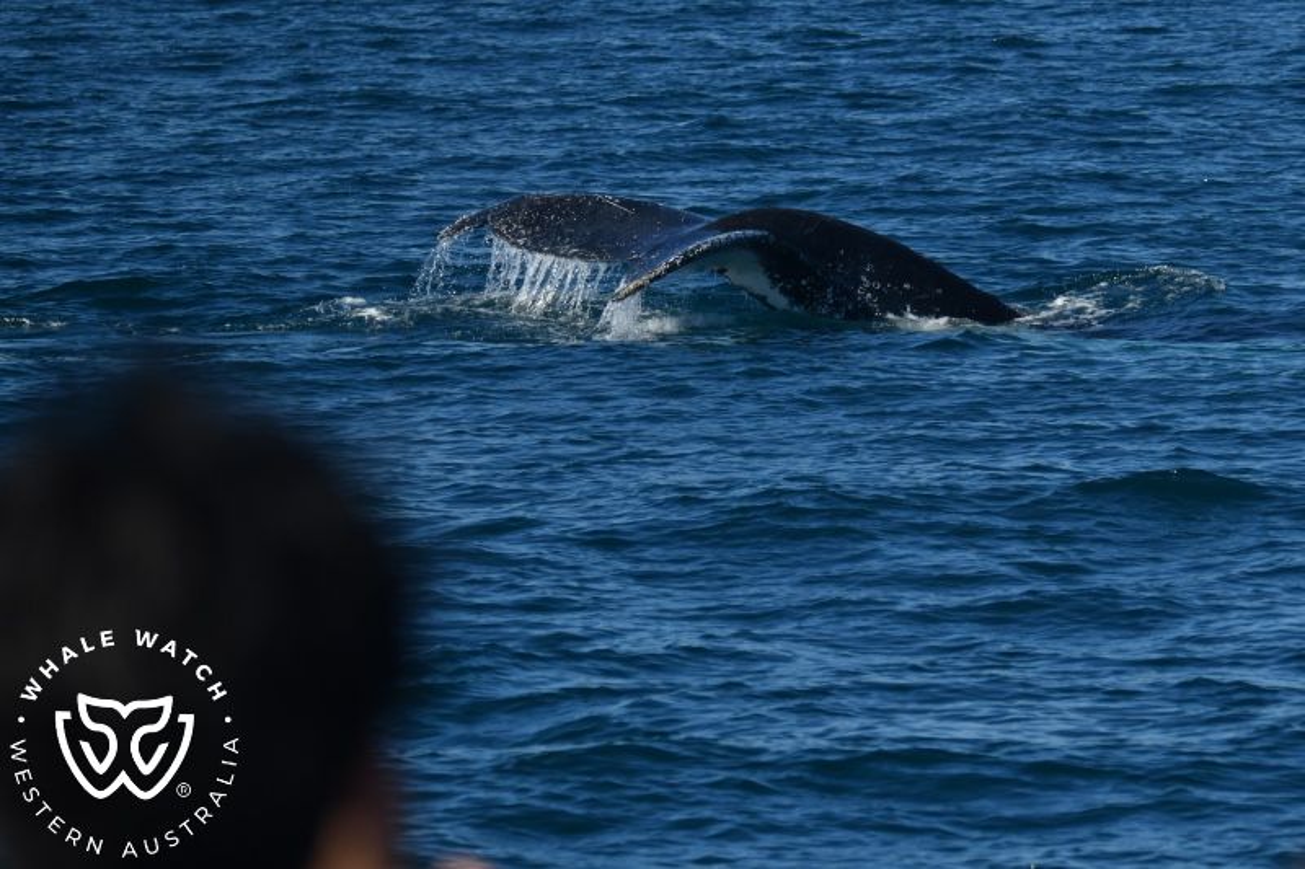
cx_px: 652
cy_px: 434
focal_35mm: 200
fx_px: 7248
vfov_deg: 6.9
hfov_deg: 10.3
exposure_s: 1/8000
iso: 640
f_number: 5.3
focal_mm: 200
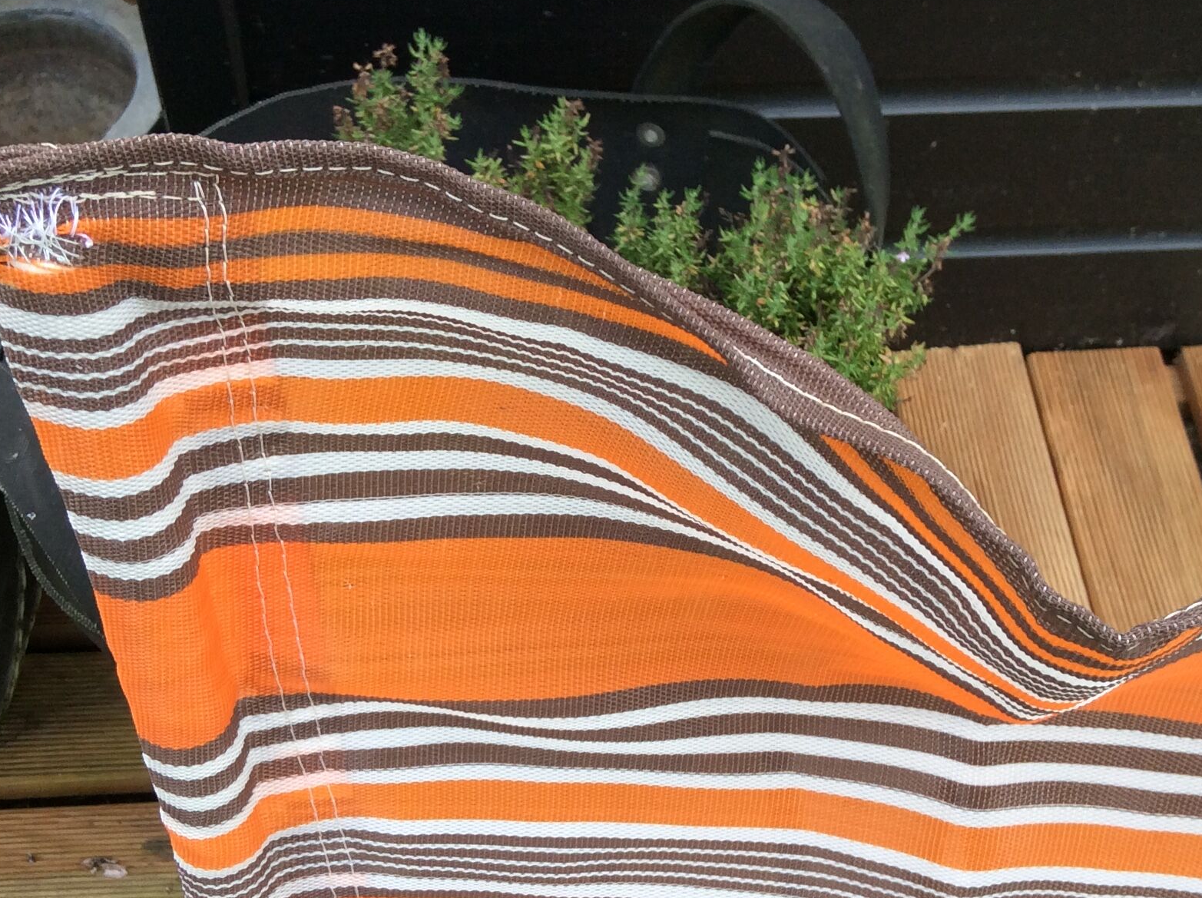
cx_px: 615
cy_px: 560
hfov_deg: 36.2
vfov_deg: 27.4
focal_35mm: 53
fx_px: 1838
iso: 32
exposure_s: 1/252
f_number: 2.4
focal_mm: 3.3
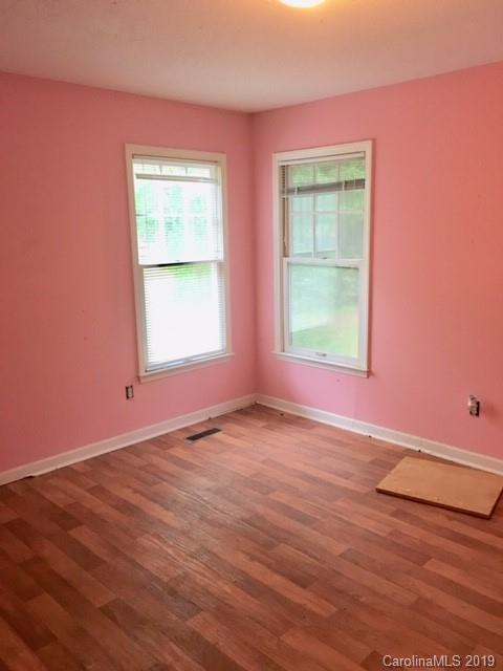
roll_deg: +2.2
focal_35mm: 29
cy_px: 336
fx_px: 562
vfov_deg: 61.7
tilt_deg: -9.8
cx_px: 252
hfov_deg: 48.2
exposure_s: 1/15
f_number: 2.2
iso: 100
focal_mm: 4.15
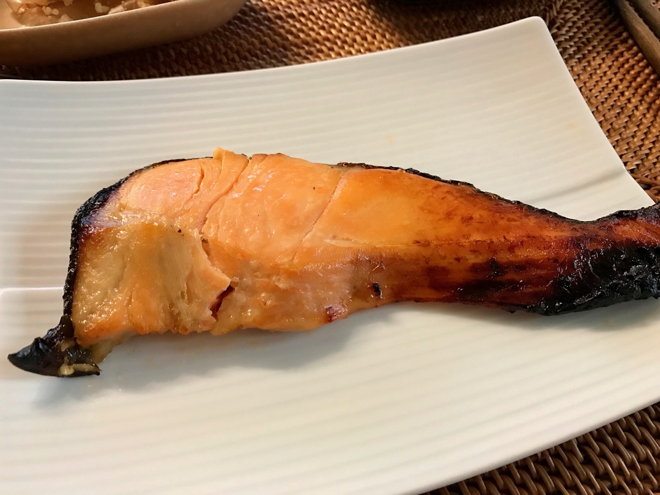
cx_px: 330
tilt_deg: -56.0
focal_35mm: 28
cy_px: 248
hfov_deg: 63.4
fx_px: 534
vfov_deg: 49.7
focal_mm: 3.99
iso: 64
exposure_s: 1/15
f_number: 1.8
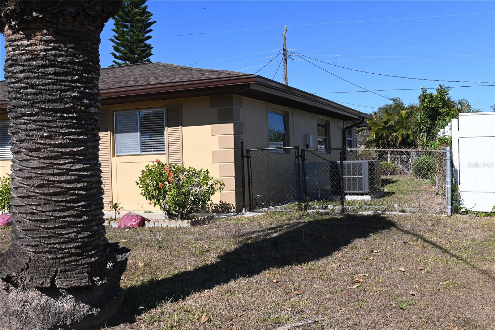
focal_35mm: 40
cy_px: 165
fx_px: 557
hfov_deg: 47.9
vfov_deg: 33.0
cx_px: 248
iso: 100
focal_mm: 27
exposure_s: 1/320
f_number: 9
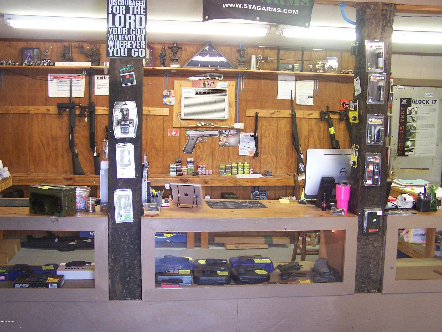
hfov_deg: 49.0
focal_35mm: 38
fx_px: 485
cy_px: 166
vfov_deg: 37.7
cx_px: 221
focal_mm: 6.3
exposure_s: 1/13
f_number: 2.8
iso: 140
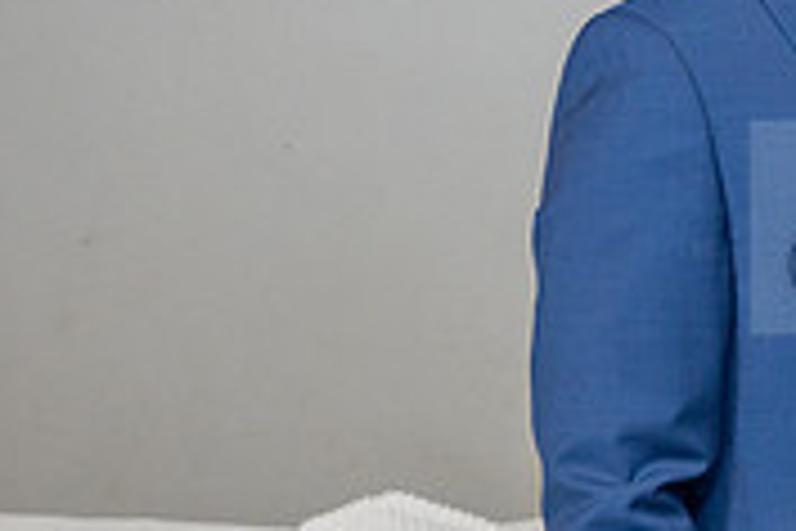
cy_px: 365
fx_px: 4134
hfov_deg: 10.7
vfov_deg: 7.3
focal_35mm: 187
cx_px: 1126
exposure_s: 1/125
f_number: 4
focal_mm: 48
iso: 640
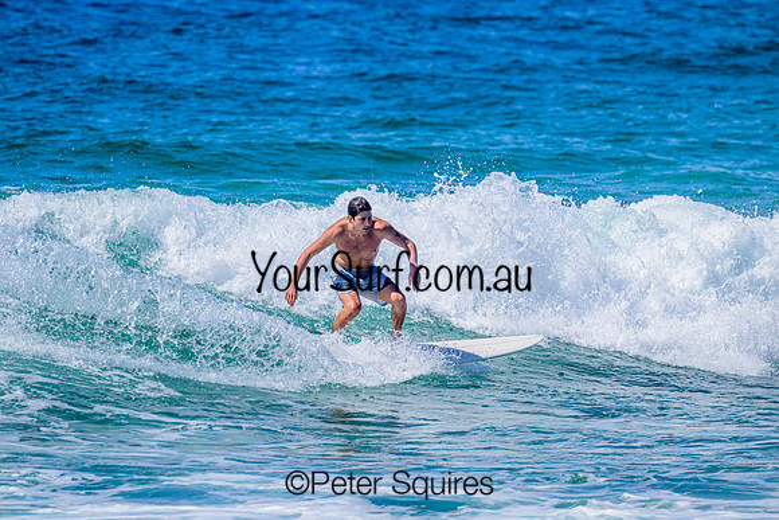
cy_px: 260
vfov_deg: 2.3
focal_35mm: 610
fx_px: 13202
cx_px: 390
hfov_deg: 3.4
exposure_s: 1/2000
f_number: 11
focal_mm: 610
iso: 560
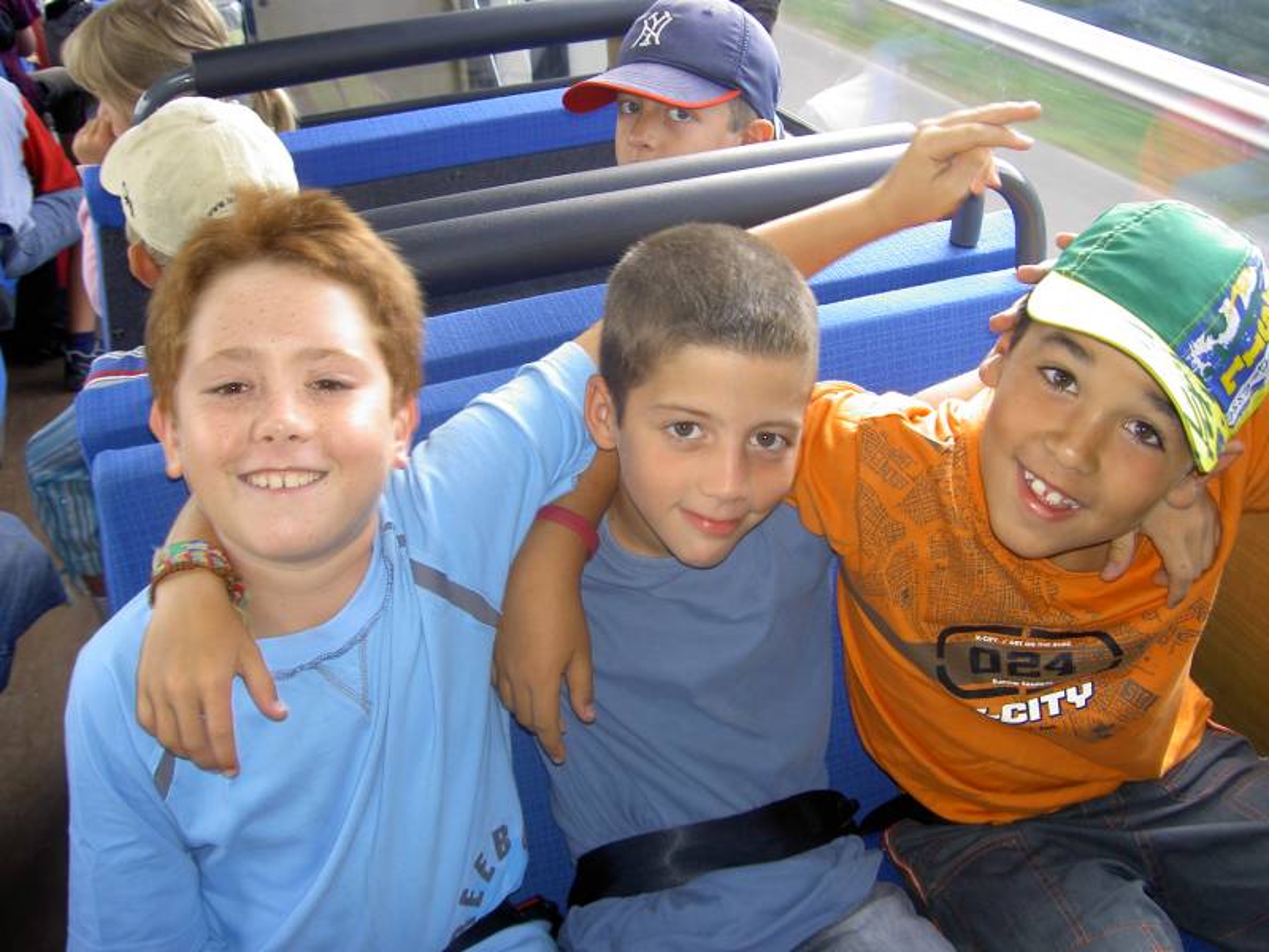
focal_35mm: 39
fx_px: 1430
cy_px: 476
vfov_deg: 36.8
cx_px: 634
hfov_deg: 47.9
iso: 100
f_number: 2.8
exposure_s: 1/60
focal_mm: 8
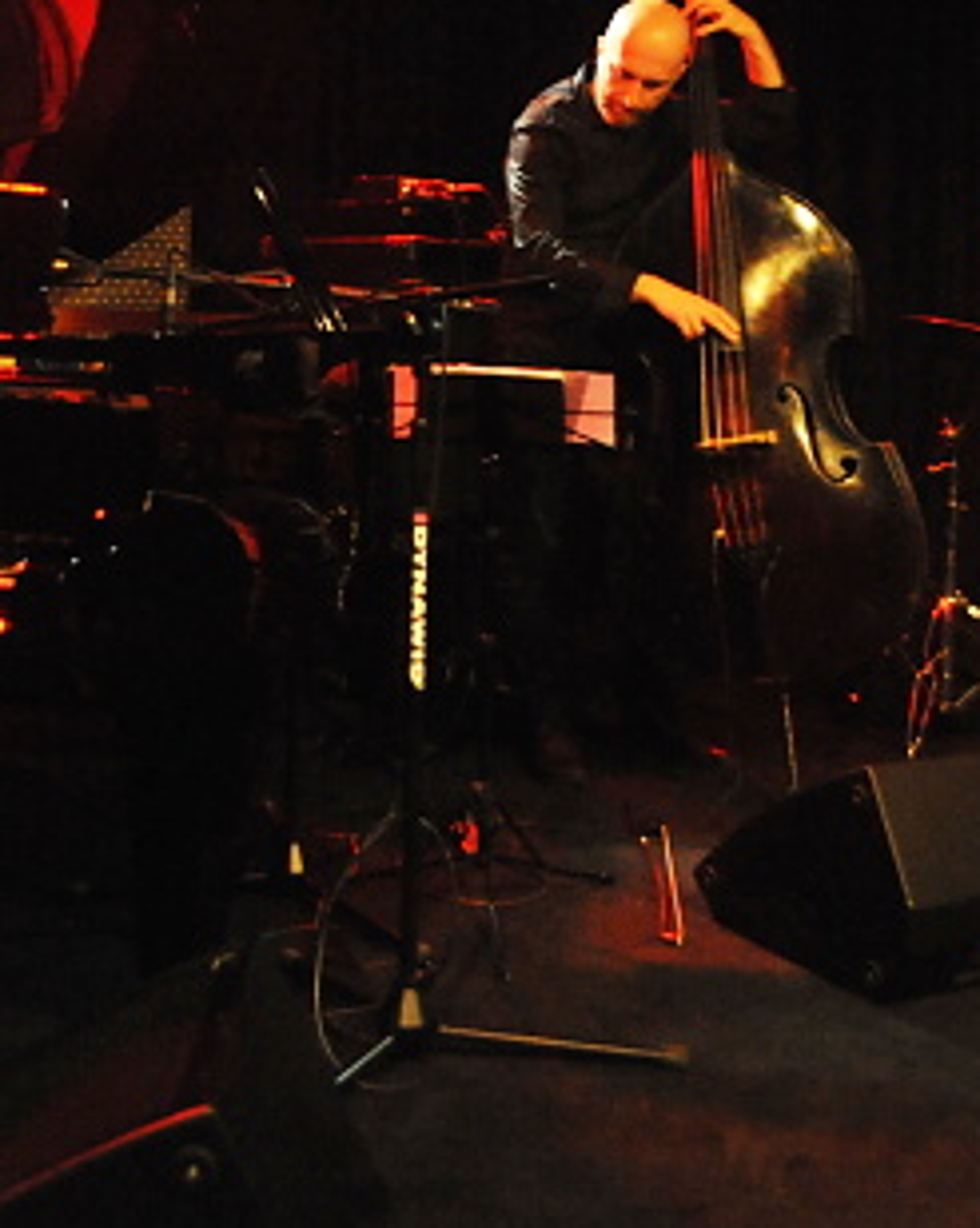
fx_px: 1633
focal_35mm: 45
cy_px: 279
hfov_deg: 32.9
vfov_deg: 39.8
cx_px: 263
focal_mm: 20
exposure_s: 1/100
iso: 6400
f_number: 2.8
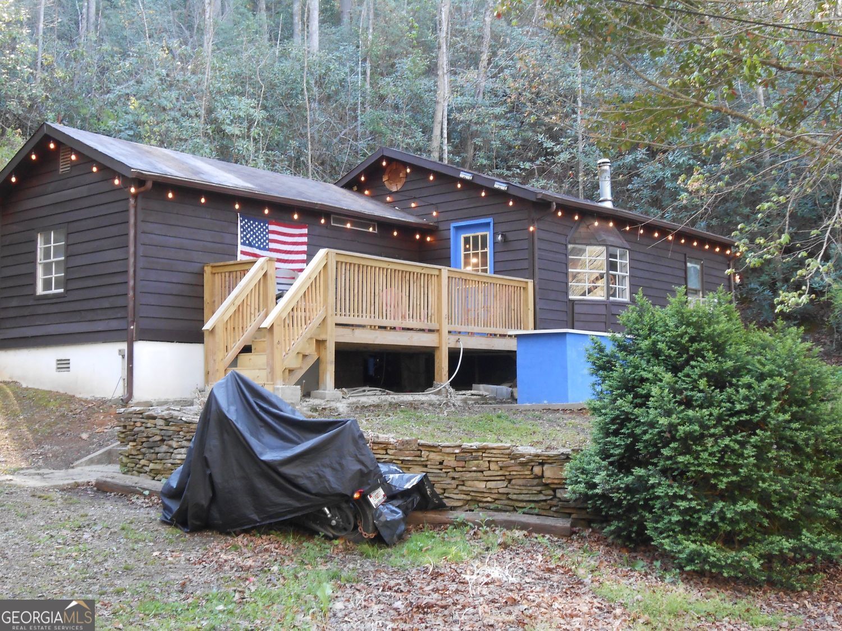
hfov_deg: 42.9
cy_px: 316
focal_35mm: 44
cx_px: 421
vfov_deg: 32.9
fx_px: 1070
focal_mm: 7.8
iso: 200
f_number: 4.5
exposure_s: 1/30
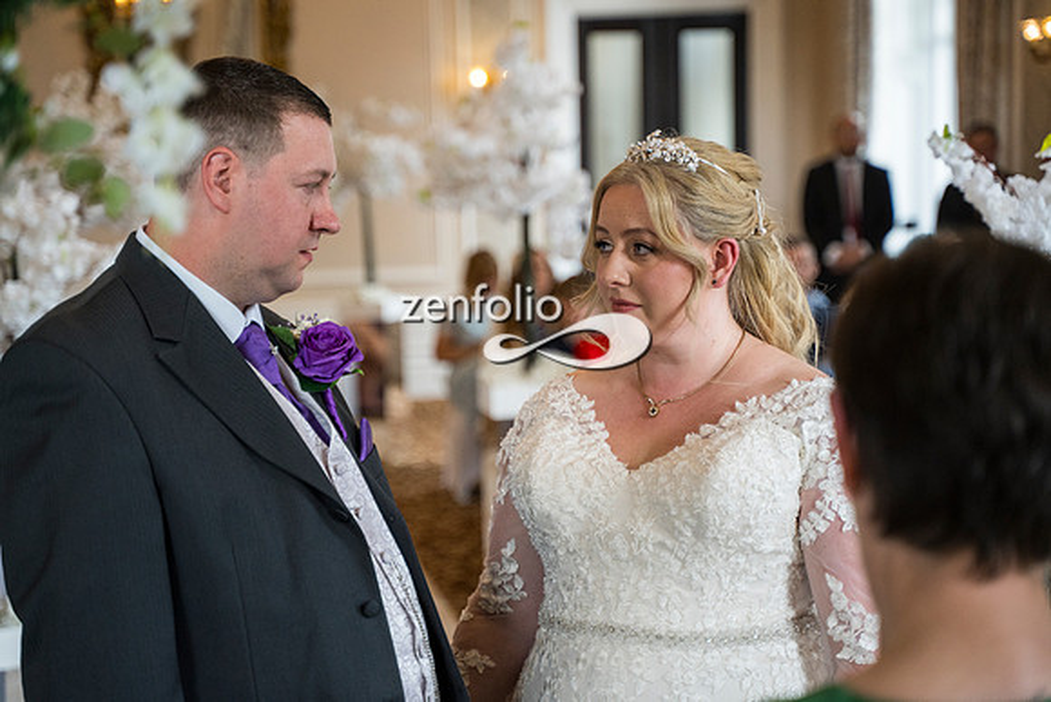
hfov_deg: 25.9
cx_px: 507
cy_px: 338
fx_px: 2286
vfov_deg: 17.4
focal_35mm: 78
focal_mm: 75
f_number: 2.8
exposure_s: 1/400
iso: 1600
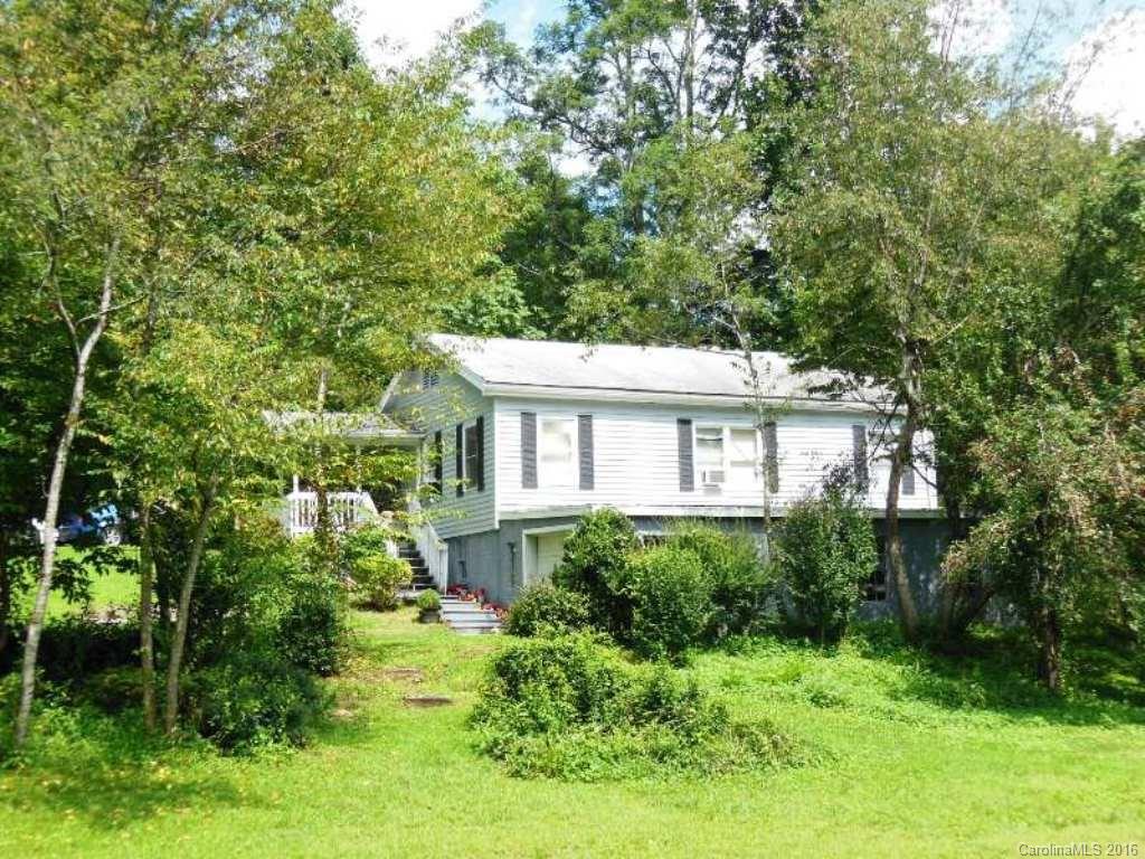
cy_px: 430
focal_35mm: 52
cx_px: 572
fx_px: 1720
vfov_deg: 28.0
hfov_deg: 36.8
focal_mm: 9.3
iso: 125
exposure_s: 1/320
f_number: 4.7
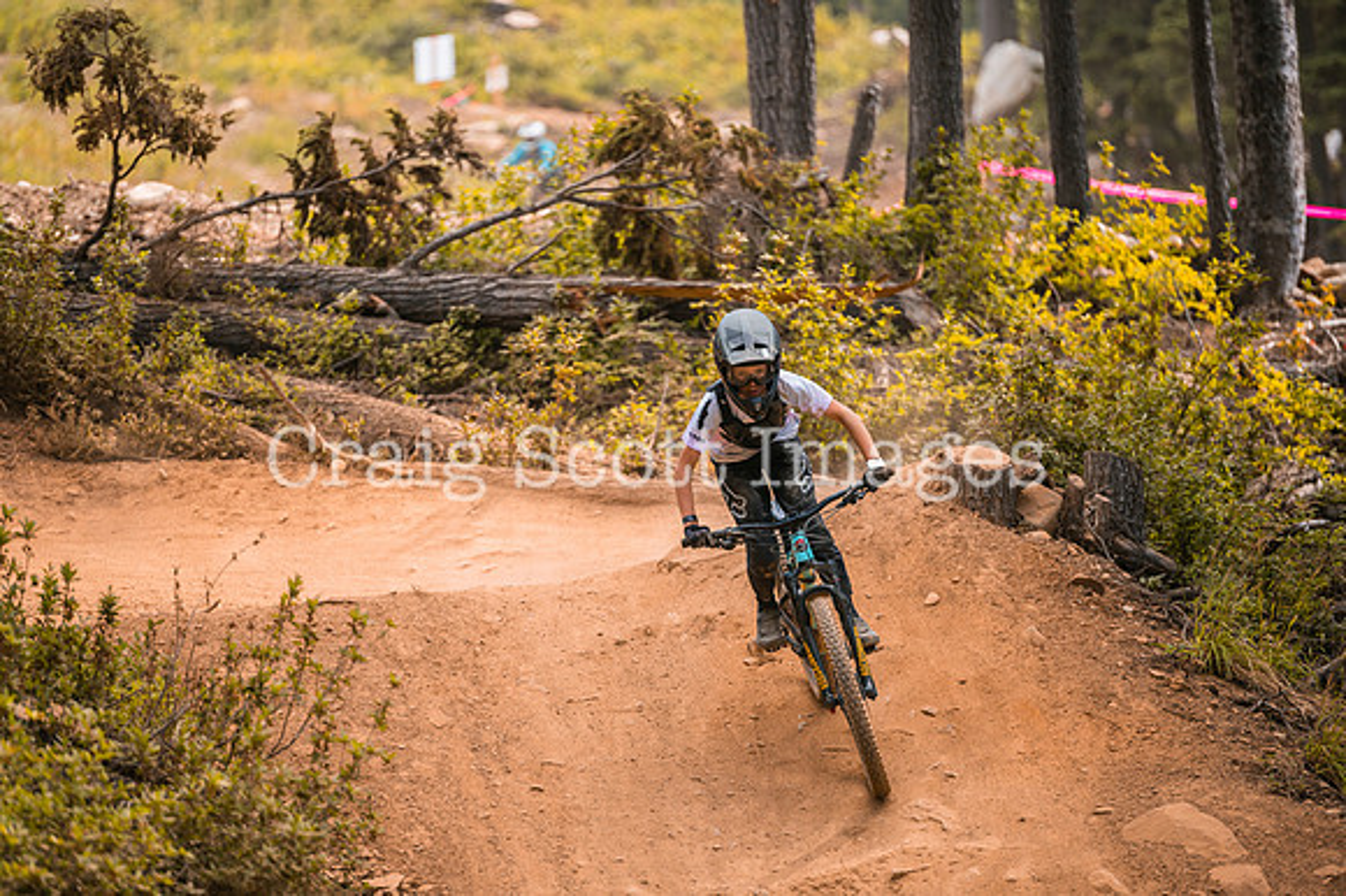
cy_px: 448
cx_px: 673
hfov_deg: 10.3
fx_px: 7473
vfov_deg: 6.9
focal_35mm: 200
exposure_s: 1/1600
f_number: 2.8
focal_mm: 200
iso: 400
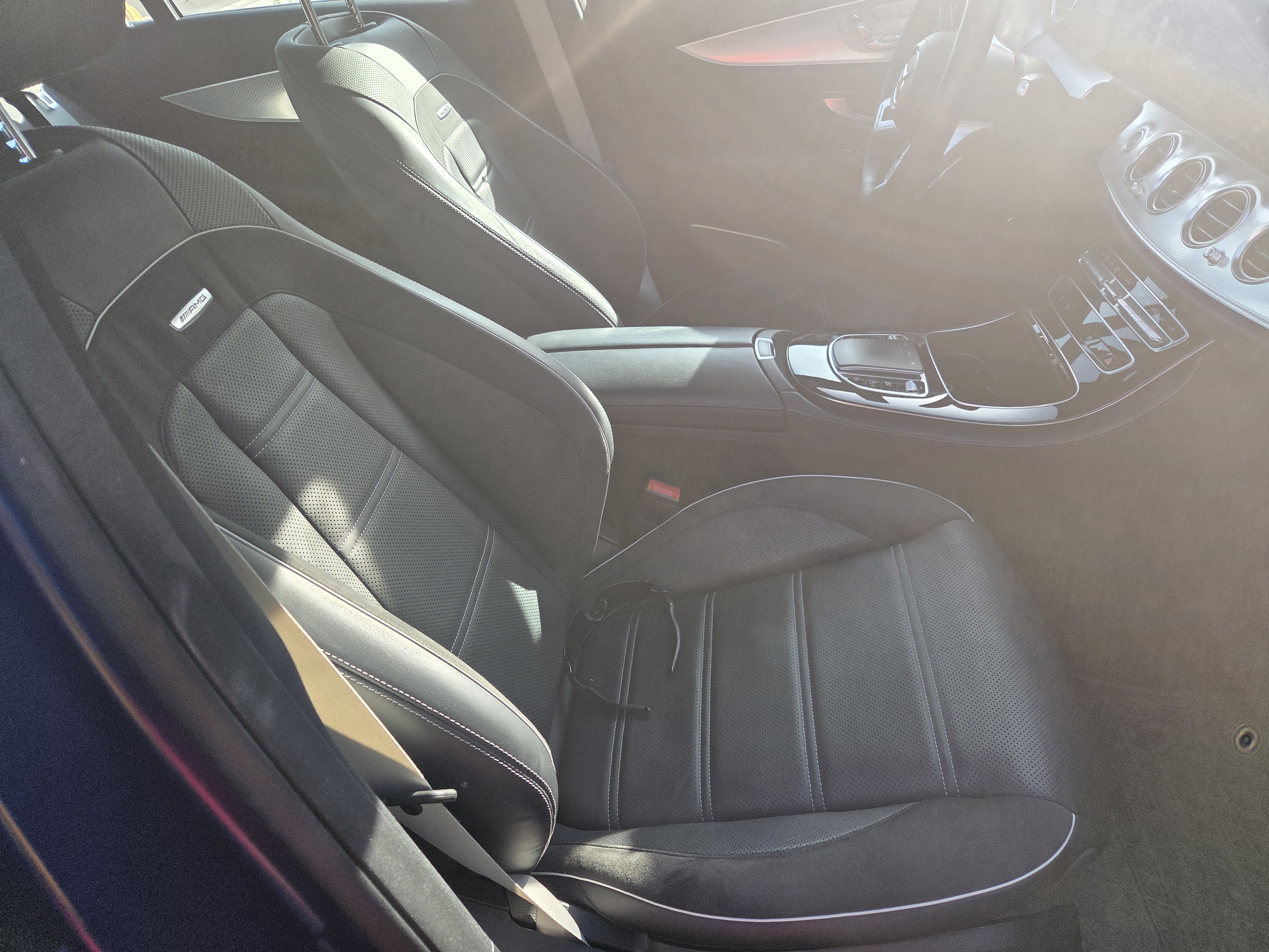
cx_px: 634
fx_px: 843
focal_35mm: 23
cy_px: 476
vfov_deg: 58.9
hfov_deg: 73.9
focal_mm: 5.4
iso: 50
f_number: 1.8
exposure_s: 1/359
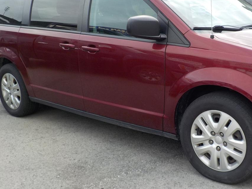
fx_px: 328
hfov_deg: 41.6
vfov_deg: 32.1
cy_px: 81
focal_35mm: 45
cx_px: 165
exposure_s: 1/400
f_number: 3.3
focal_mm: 4.1
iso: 125
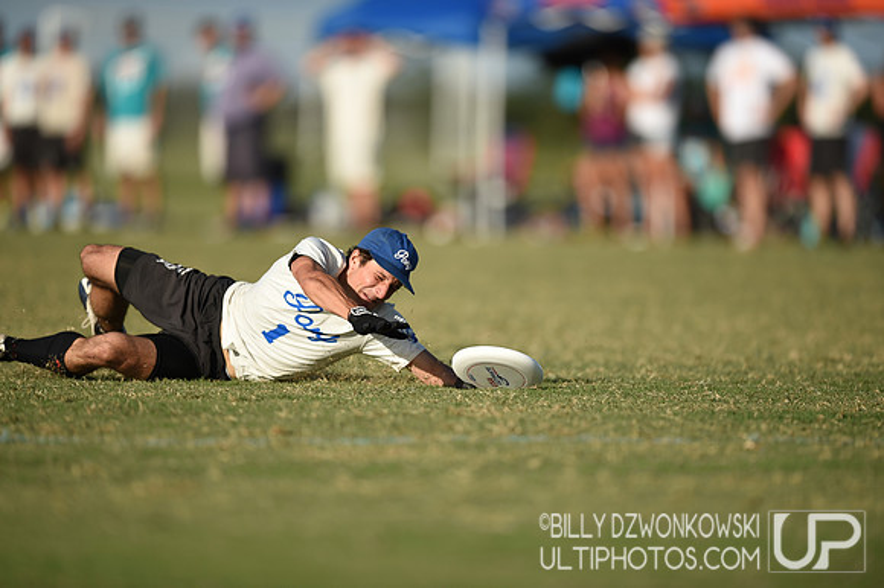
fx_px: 9816
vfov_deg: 3.4
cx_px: 442
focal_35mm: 400
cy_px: 294
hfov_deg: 5.2
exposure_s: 1/3200
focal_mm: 400
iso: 125
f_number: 2.8
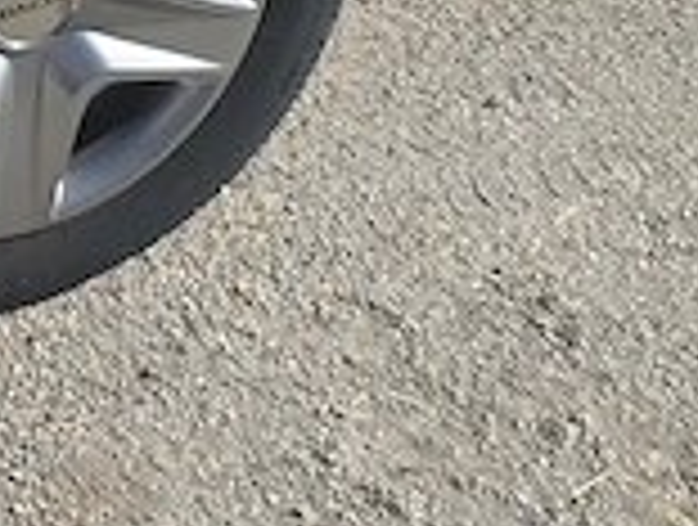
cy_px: -337
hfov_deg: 13.0
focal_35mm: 148
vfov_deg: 9.7
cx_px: -113
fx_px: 2991
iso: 12
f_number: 1.7
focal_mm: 6.3
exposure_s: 1/1019
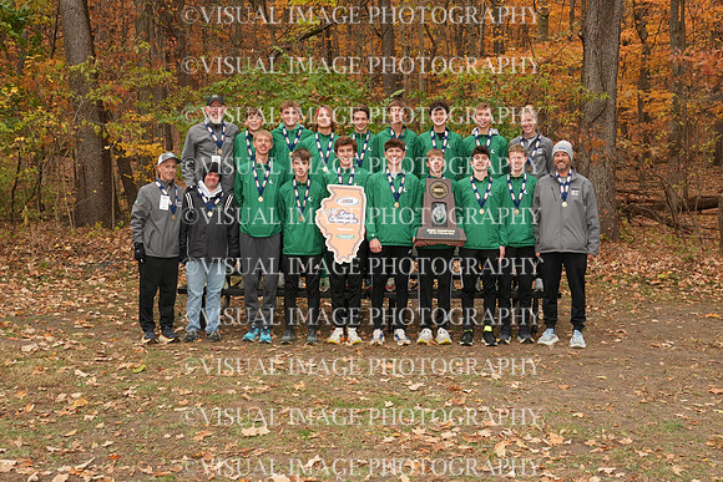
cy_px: 241
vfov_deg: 30.9
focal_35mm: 44
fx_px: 874
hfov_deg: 45.0
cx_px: 362
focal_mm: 29
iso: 800
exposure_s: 1/125
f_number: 11
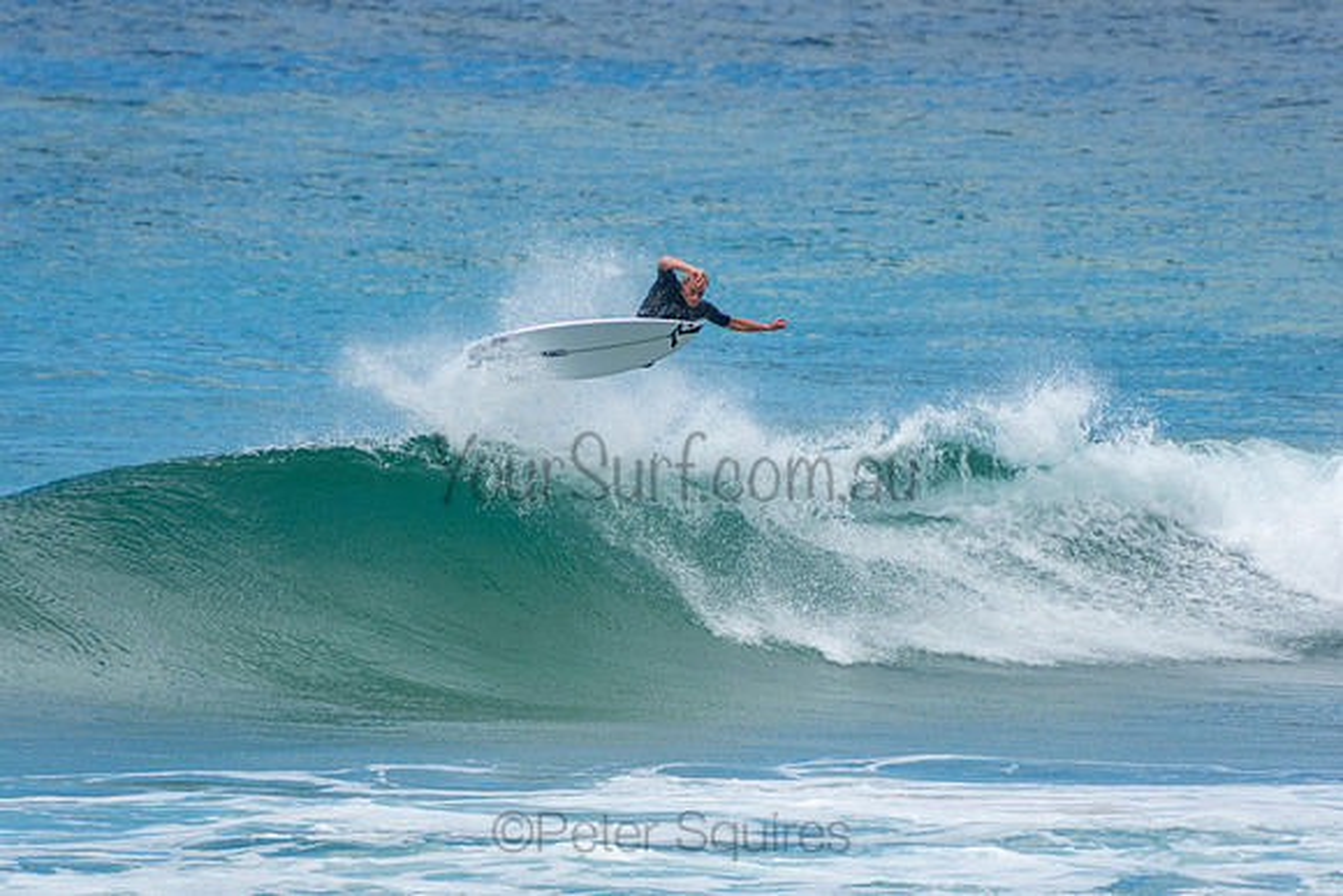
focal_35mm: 600
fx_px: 22388
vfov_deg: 2.3
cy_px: 448
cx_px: 672
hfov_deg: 3.4
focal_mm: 400
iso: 250
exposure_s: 1/1250
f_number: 5.6
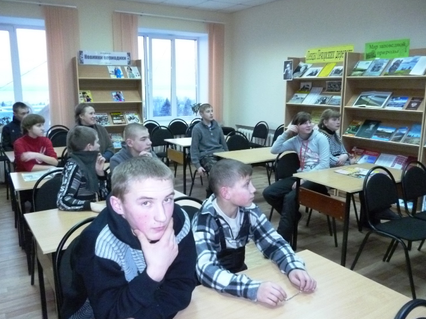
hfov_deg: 61.7
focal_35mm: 29
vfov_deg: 48.2
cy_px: 158
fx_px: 357
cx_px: 207
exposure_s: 1/60
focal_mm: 5
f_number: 3.1
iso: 800
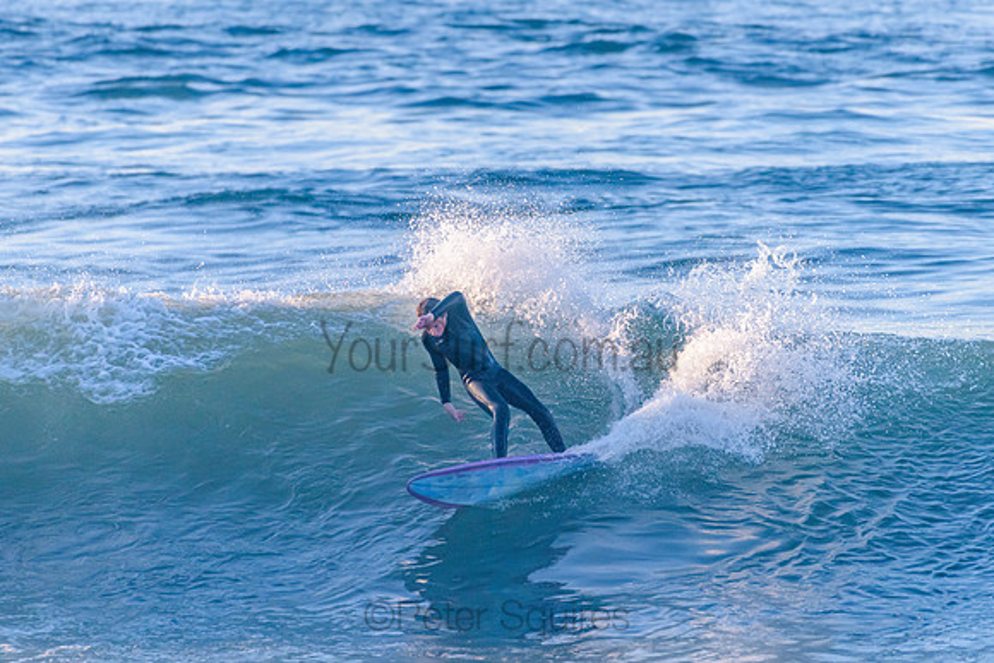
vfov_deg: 2.3
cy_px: 331
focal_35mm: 608
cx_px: 497
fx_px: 16791
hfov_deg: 3.4
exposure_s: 1/2000
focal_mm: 500
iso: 900
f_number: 5.6
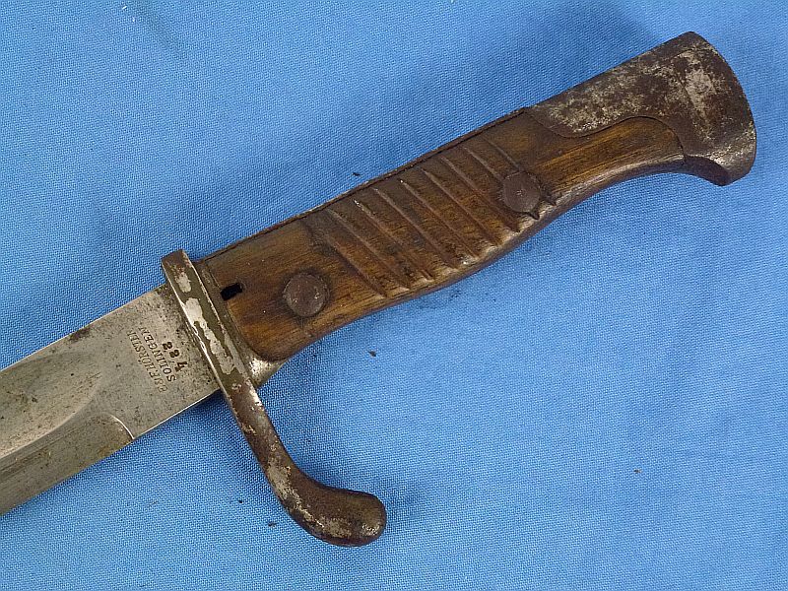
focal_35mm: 65
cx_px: 394
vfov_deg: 22.6
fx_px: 1480
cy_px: 296
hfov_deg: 29.8
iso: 400
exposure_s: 1/60
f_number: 4.6
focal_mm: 11.7
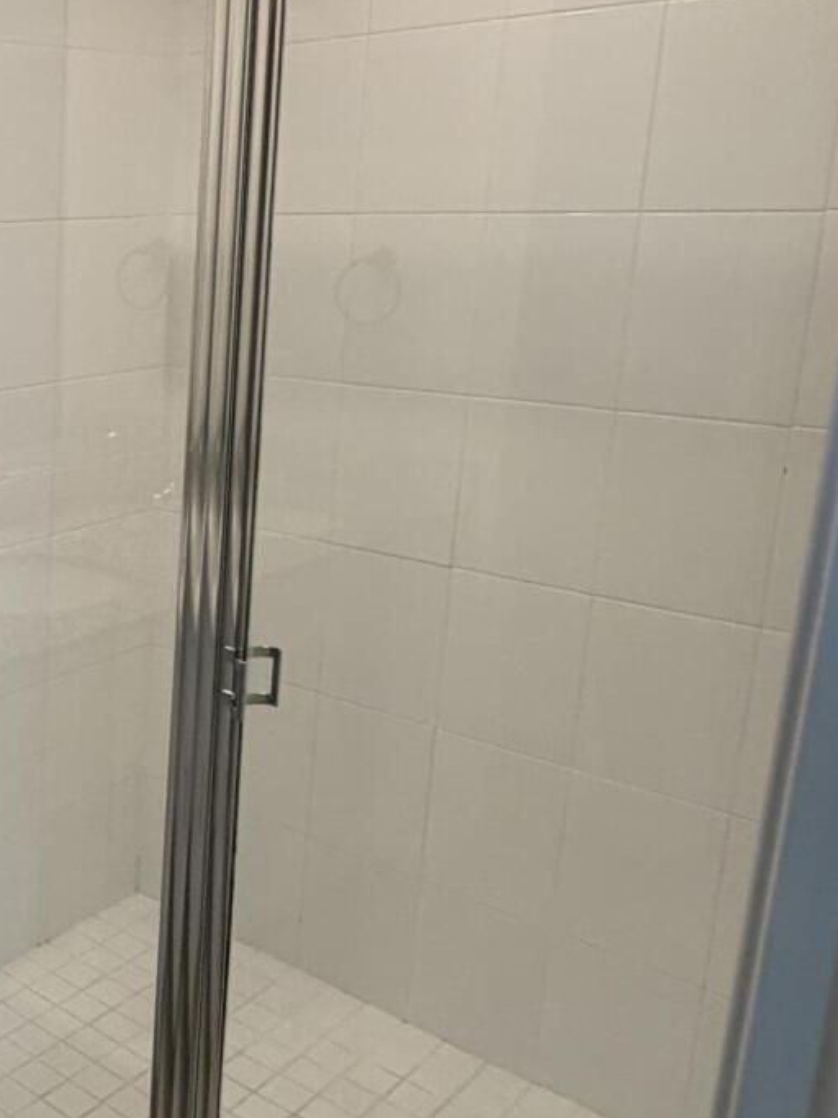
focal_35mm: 41
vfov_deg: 45.7
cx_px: -210
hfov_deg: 29.4
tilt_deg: -14.2
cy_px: 517
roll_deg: +1.9
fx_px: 1324
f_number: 2.2
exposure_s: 1/120
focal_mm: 2.22
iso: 160
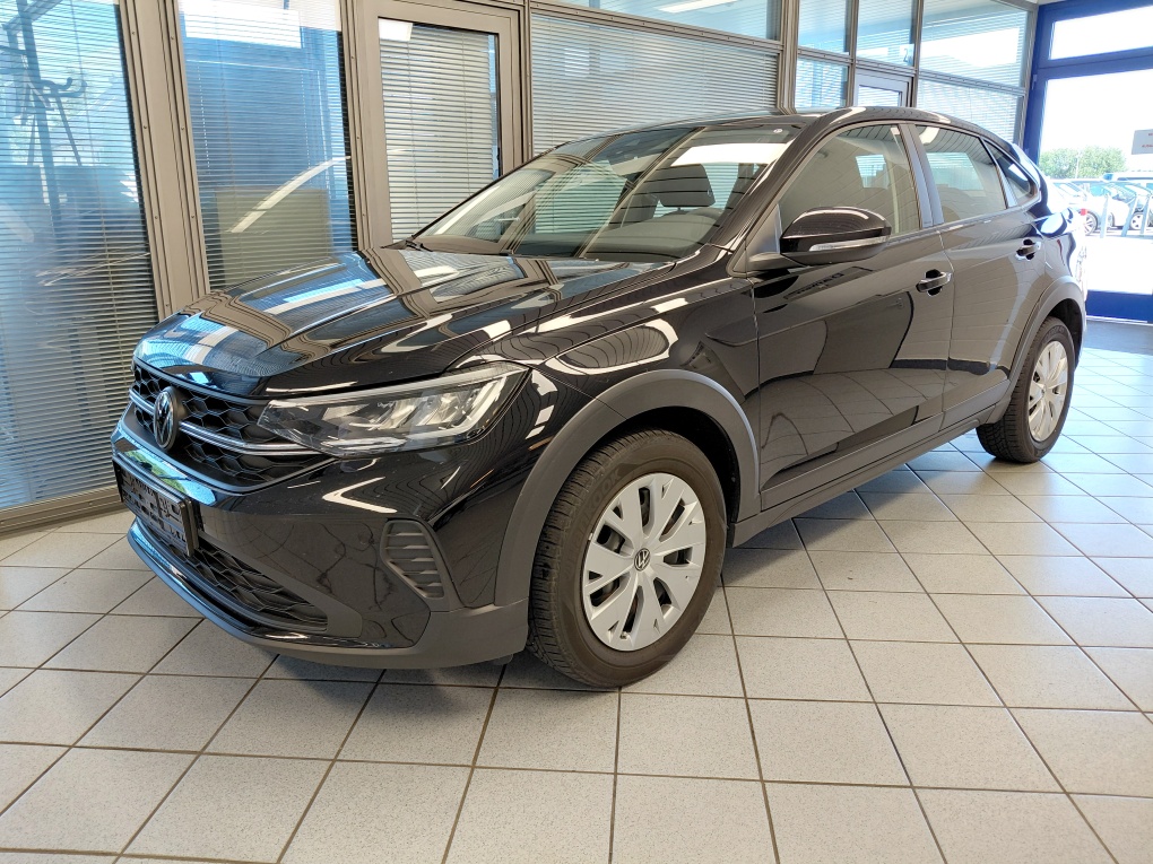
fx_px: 833
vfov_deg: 54.9
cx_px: 576
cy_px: 432
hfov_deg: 69.4
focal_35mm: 25
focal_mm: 4.69
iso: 200
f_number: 1.8
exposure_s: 1/100
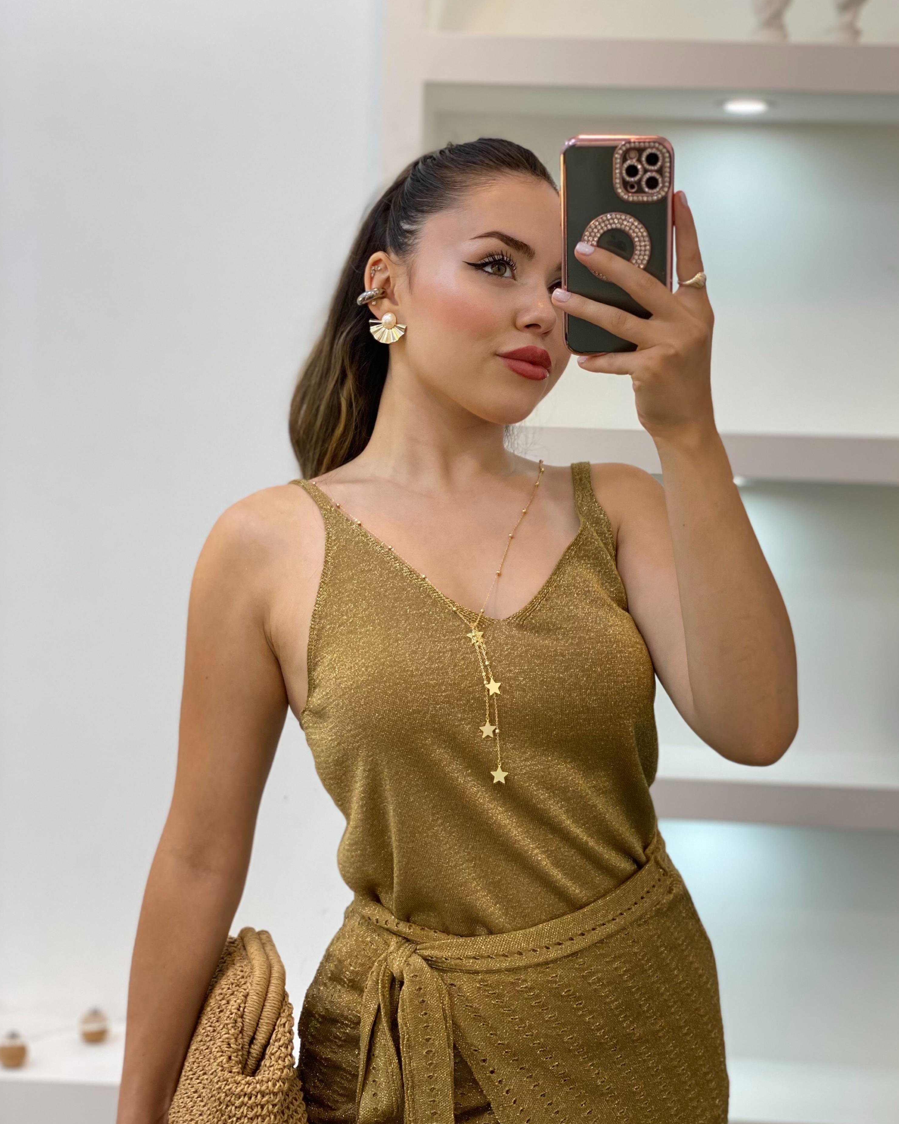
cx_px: 455
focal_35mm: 55
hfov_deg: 27.6
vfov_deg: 34.1
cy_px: 607
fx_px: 1829
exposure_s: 1/100
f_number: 2
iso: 100
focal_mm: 6
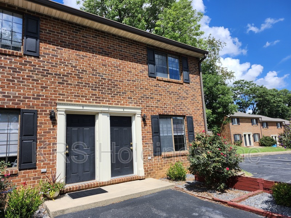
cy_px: 109
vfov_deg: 58.9
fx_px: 193
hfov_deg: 73.9
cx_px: 146
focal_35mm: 23
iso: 25
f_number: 1.8
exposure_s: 1/1497
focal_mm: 5.54
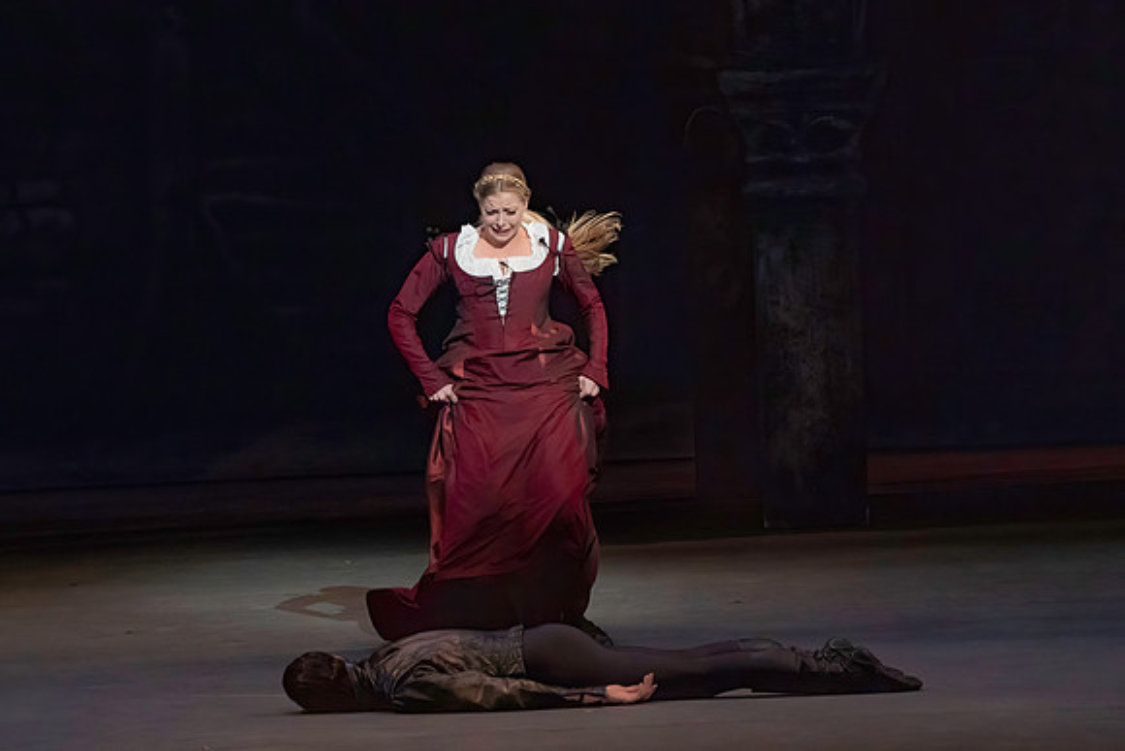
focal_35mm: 385
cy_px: 331
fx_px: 12034
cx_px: 521
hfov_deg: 5.4
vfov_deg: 3.6
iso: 5000
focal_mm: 297
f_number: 7.1
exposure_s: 1/320
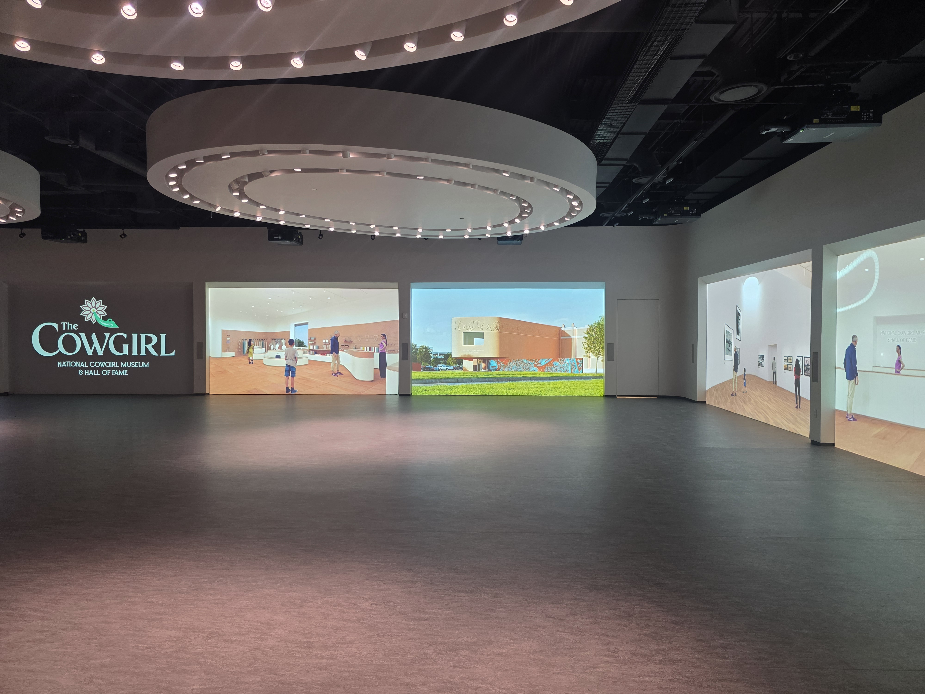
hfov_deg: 73.9
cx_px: 462
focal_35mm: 23
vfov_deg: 58.9
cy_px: 347
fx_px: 615
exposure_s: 1/52.5
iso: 200
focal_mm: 6.3
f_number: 1.7
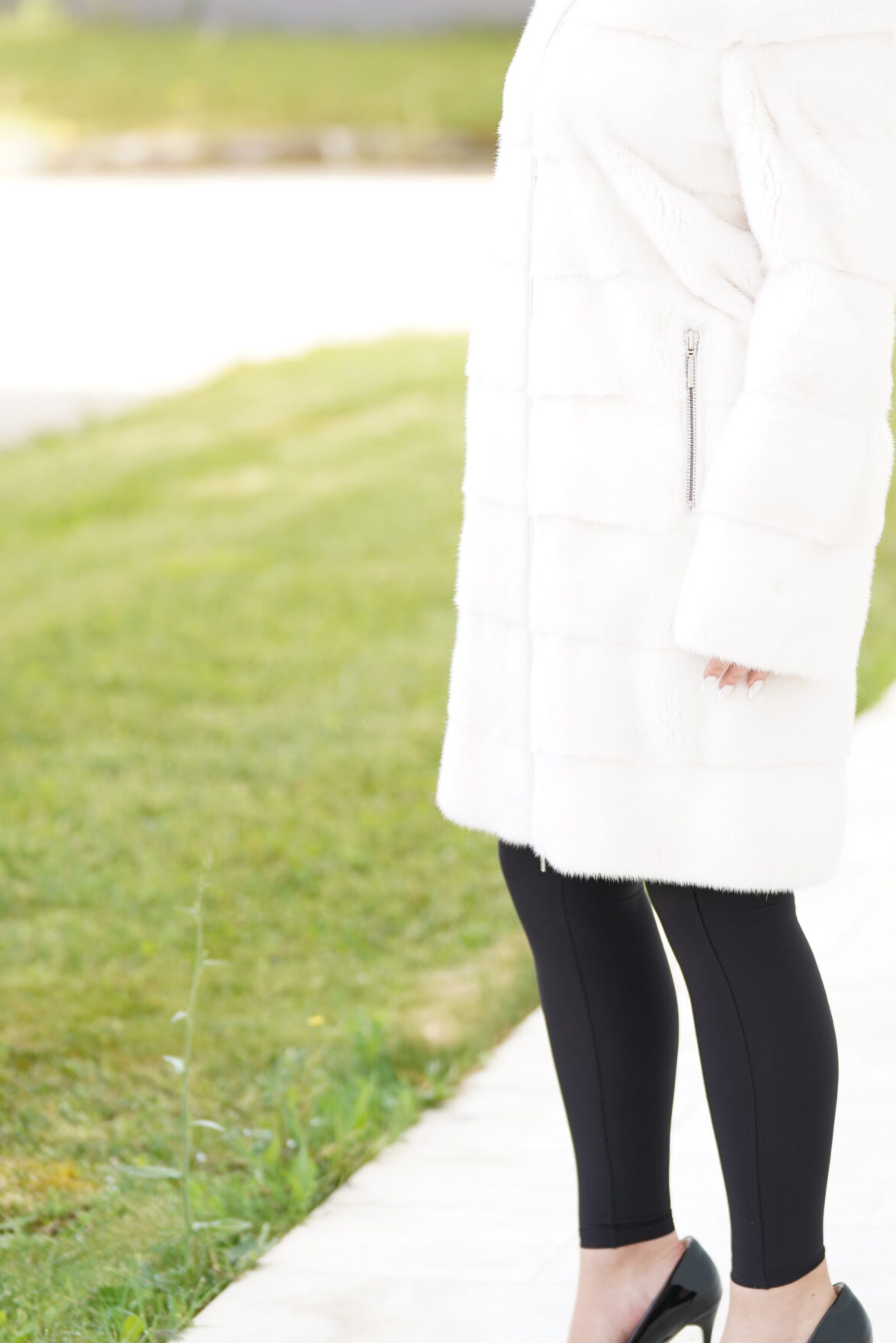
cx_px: 560
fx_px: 5748
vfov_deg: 13.3
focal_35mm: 154
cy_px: 463
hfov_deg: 8.9
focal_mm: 106
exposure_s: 1/250
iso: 200
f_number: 2.8
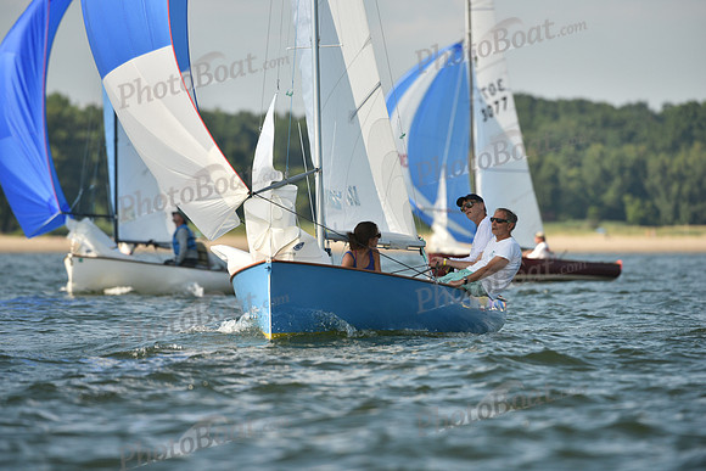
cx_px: 353
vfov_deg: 3.4
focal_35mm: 400
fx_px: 7846
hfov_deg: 5.2
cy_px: 236
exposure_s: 1/1250
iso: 250
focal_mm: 400
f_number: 5.6
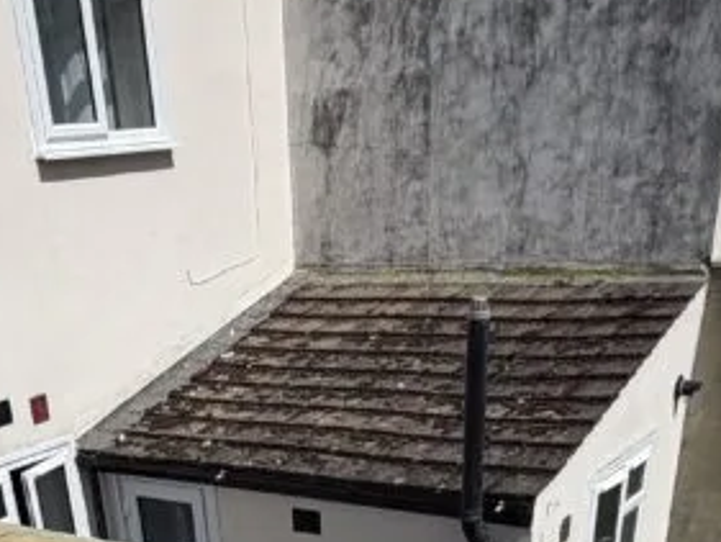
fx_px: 1063
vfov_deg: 20.8
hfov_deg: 37.4
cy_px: 948
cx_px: 321
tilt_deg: -39.5
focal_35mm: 51
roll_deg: +3.9
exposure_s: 1/1848
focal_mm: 2.22
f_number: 2.2
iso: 20
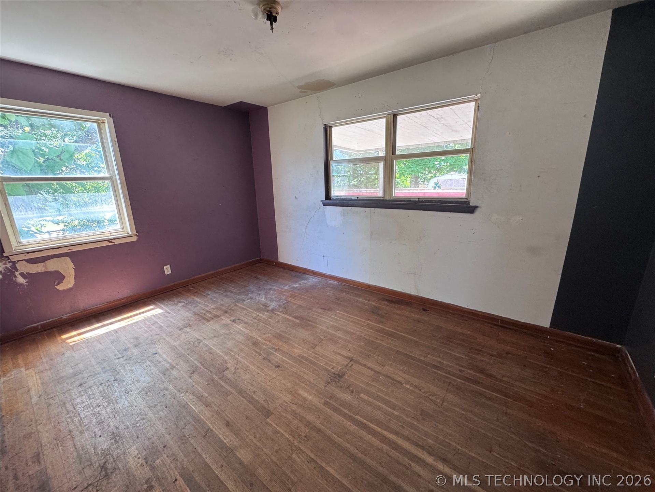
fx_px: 265
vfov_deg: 85.7
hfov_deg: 102.1
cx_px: 328
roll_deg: +1.6
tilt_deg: -14.7
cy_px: 246
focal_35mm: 14
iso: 250
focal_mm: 2.22
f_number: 2.2
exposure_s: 1/99
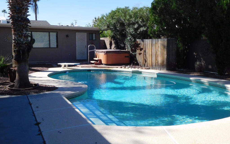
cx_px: 115
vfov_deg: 37.2
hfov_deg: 56.7
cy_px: 73
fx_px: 213
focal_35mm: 34
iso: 125
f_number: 3.6
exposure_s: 1/800
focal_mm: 5.7
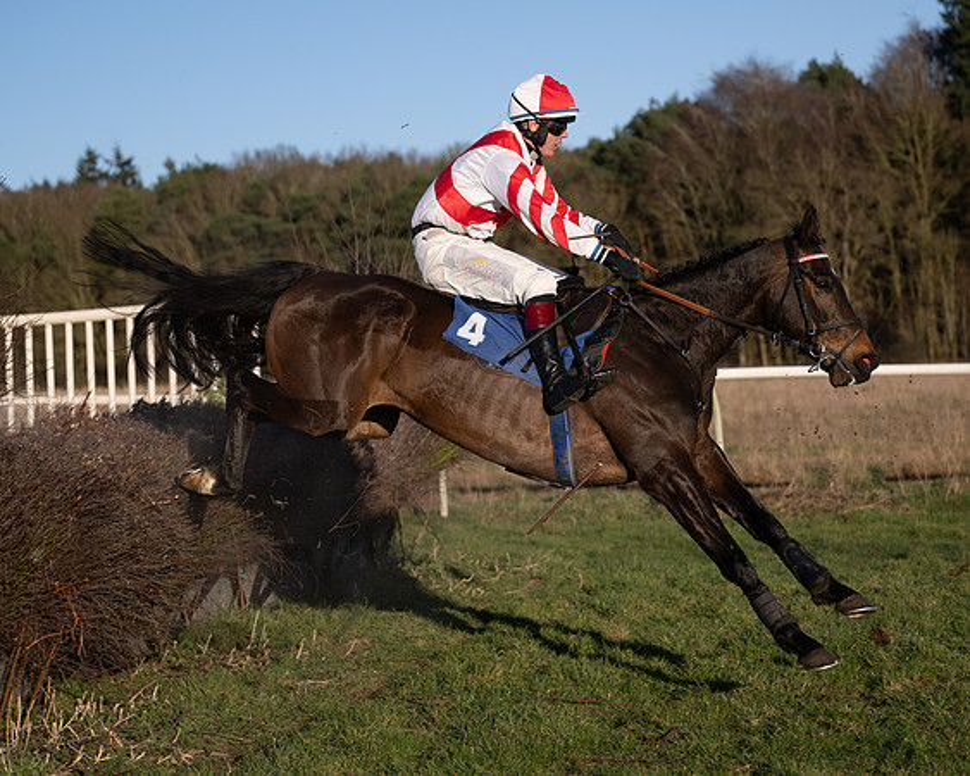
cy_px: 453
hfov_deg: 20.4
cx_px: 443
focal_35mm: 94
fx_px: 2699
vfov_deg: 16.3
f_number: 2.8
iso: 100
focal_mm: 70
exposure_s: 1/2000
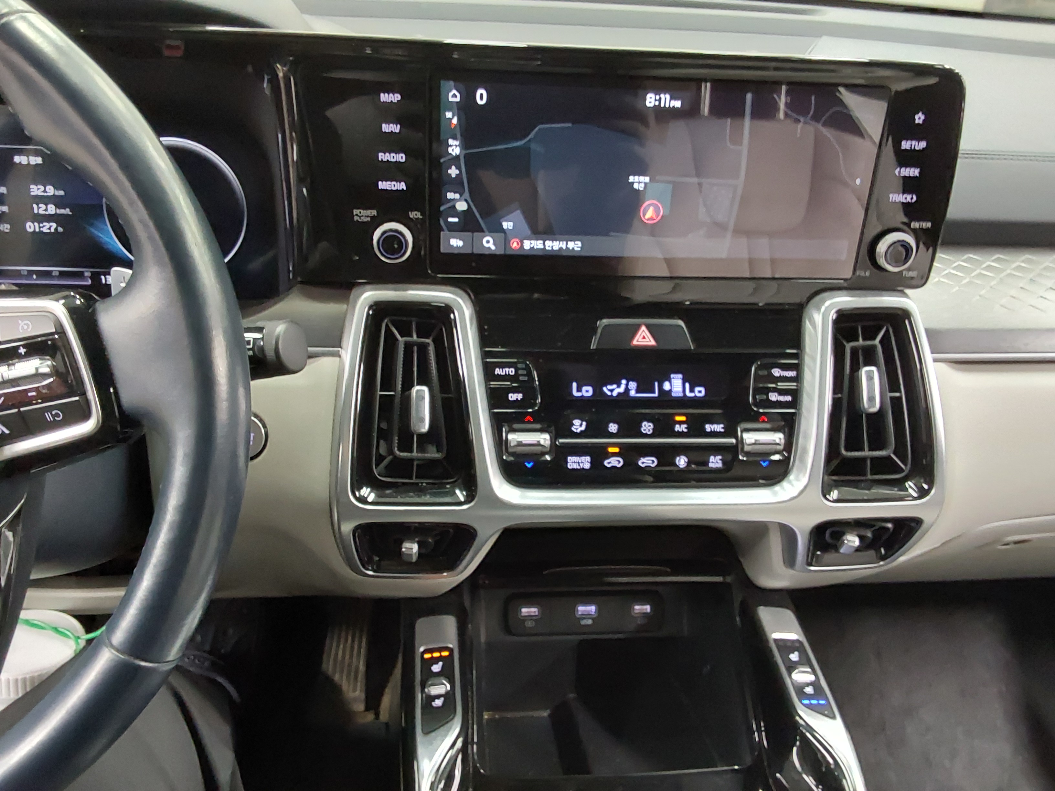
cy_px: 396
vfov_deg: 49.7
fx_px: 853
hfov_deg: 63.4
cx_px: 528
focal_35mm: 28
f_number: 1.9
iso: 500
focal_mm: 2.91
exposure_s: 1/24
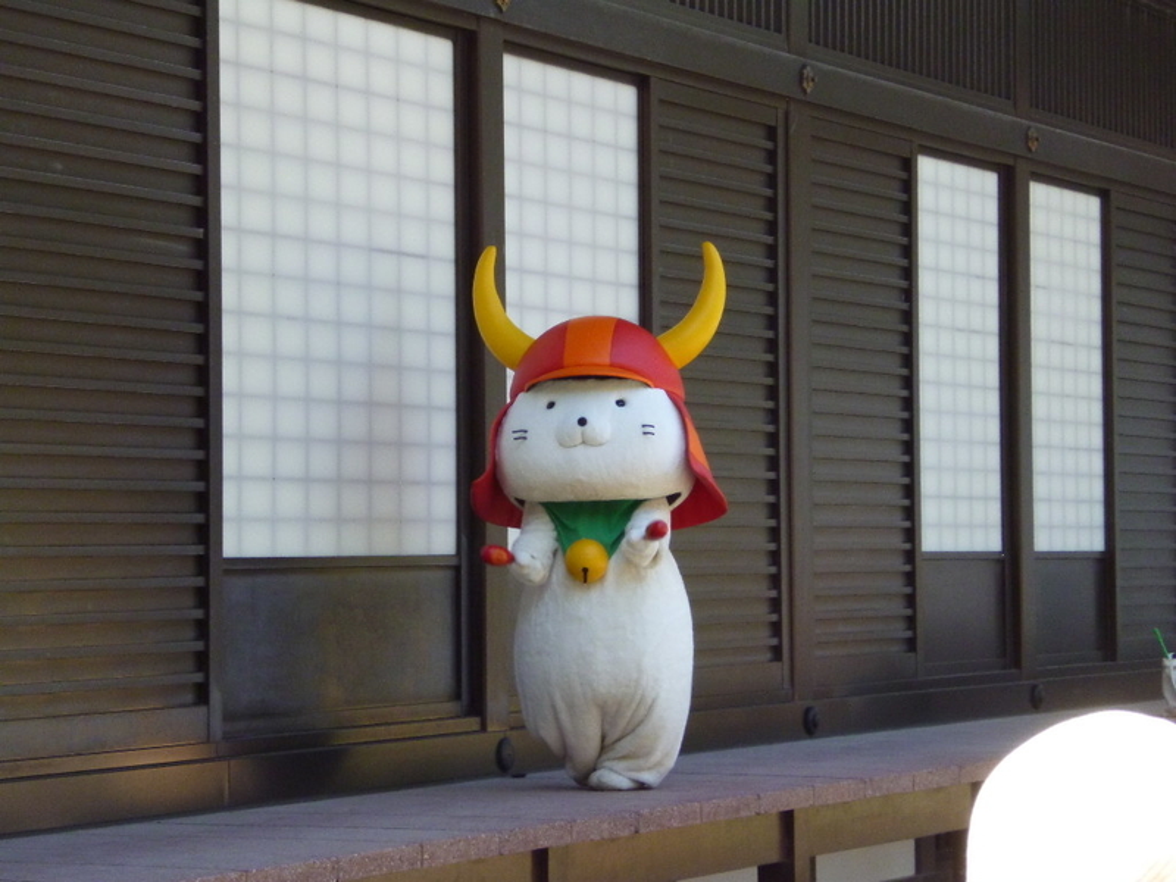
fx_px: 4077
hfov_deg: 16.4
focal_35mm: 120
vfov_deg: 12.3
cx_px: 588
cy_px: 441
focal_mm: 21.5
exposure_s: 1/125
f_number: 6.4
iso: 320
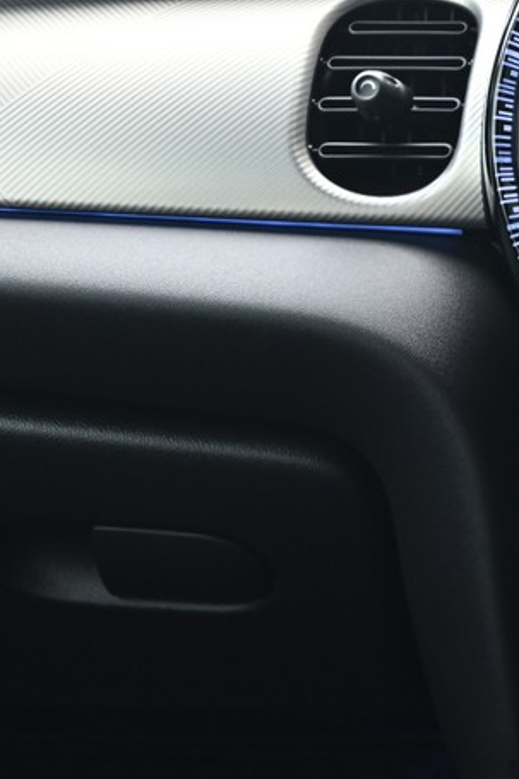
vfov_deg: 16.9
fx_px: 2618
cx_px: 796
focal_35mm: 121
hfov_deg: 10.9
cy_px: 402
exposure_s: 1/45
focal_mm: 50
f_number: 6.3
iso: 800
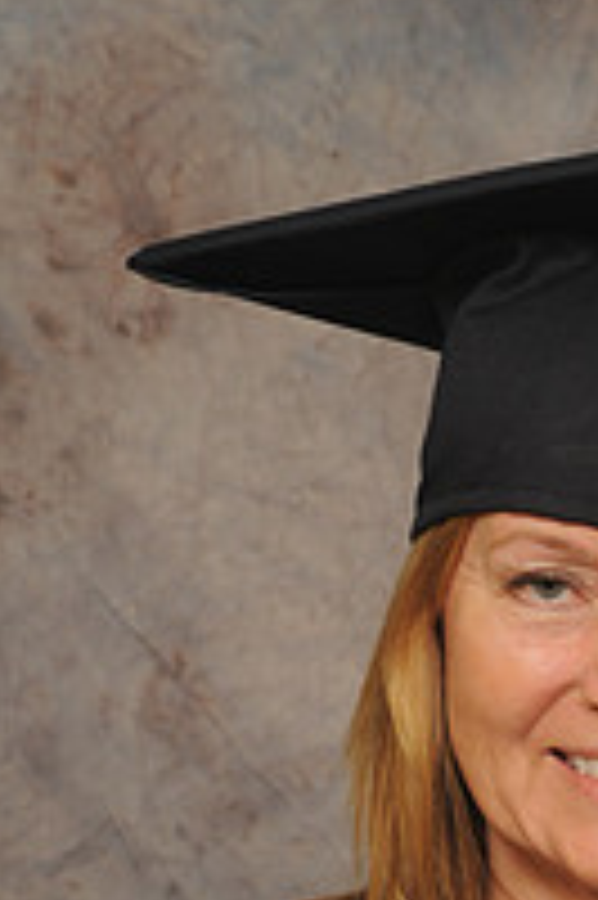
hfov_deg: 4.2
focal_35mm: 326
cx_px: 605
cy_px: 922
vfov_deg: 6.3
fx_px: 8148
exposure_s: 1/60
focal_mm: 75
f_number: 5.6
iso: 200
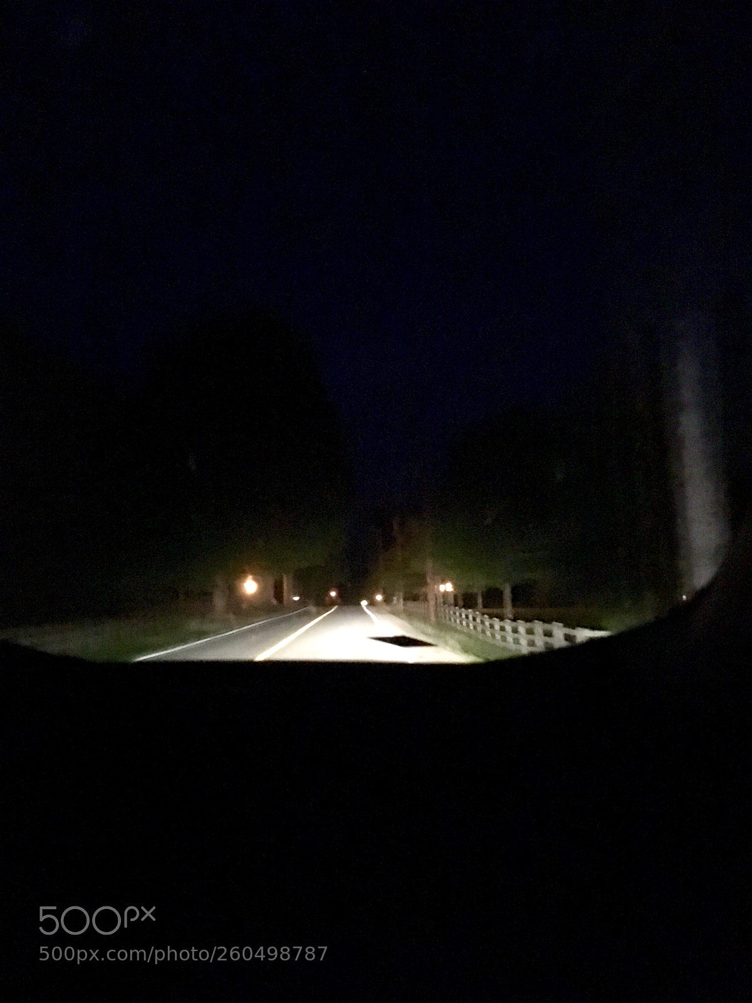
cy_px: 502
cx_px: 376
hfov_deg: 48.2
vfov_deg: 61.7
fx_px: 840
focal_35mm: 29
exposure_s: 1/15
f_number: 2.2
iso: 2000
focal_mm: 4.15
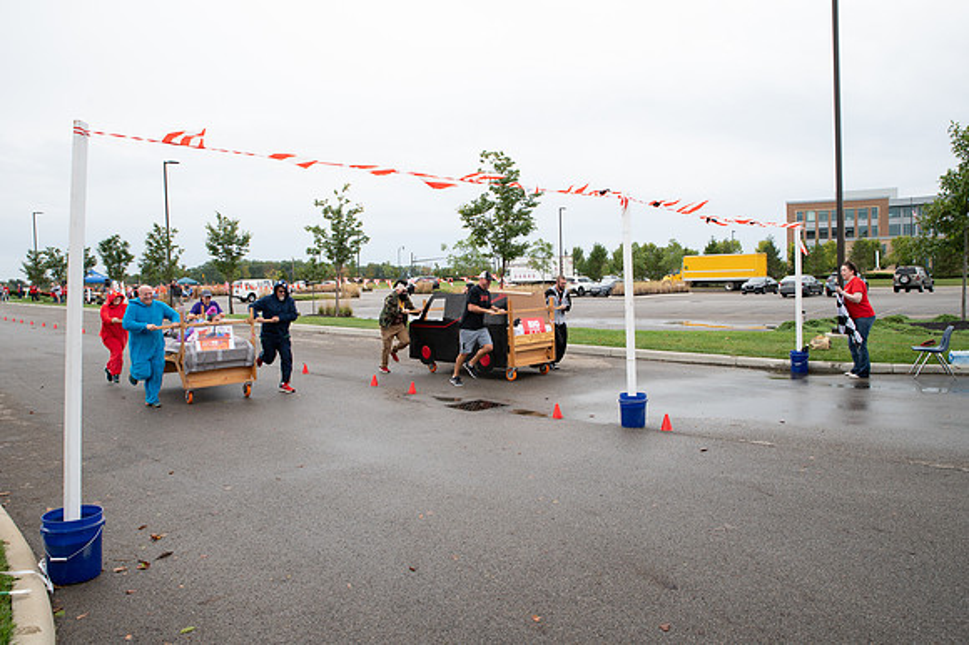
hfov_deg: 72.4
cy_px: 322
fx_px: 662
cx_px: 484
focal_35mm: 25
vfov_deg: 51.9
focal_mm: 24
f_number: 7.1
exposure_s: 1/320
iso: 640
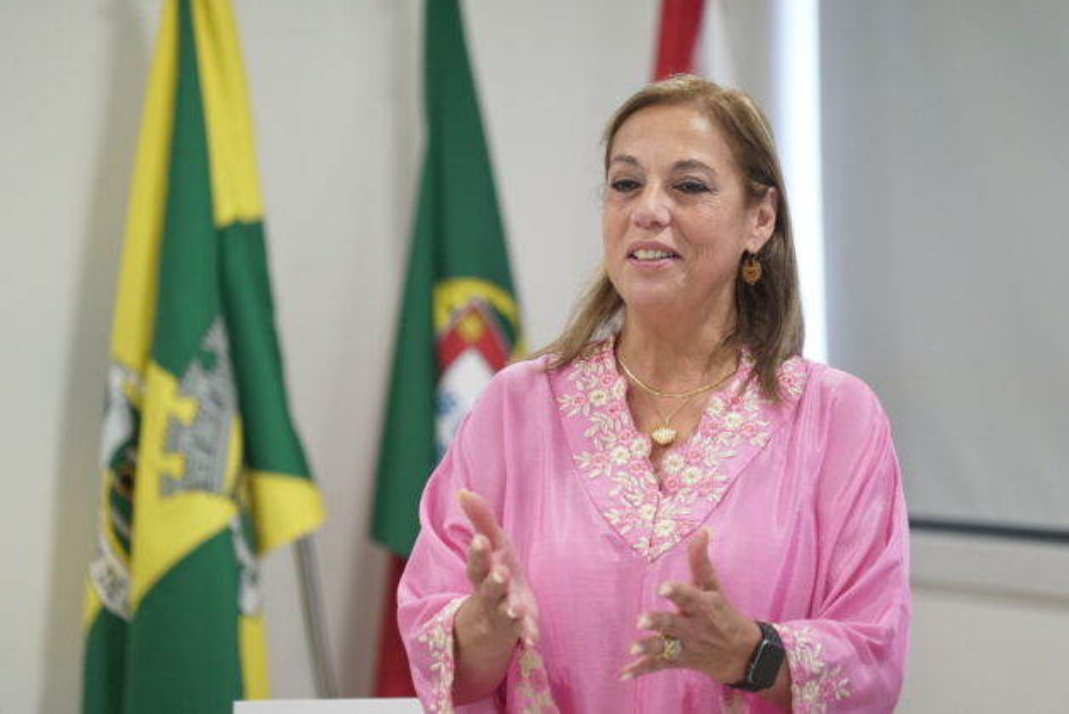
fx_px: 5941
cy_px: 357
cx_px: 534
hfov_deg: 10.3
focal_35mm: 200
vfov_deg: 6.9
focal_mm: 200
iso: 3200
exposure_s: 1/250
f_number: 4
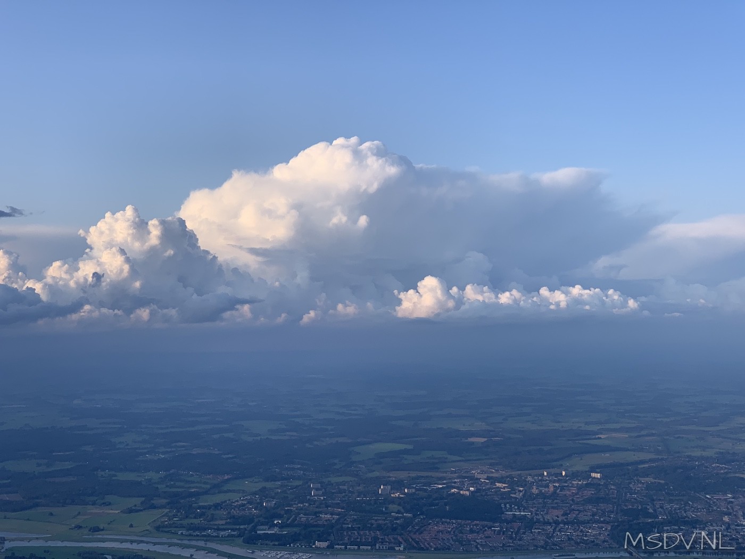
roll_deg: +0.1
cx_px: 372
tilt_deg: +2.7
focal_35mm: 52
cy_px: 280
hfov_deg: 36.8
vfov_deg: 28.0
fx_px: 1119
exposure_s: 1/444
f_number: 2.4
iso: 16
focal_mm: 6
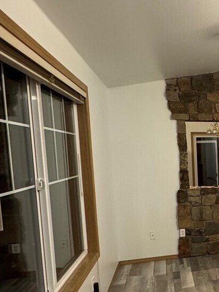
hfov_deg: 31.8
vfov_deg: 49.6
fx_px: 312
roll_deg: +0.5
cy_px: 184
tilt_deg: -6.3
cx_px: 267
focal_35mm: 37
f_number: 2.2
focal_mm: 2.22
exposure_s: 1/60
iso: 320
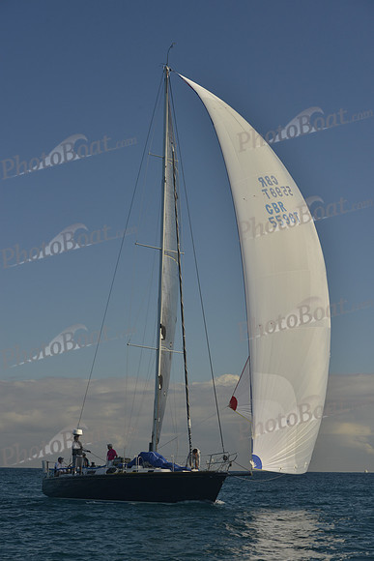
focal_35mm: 70
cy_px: 280
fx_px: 1090
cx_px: 187
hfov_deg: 19.5
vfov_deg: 28.8
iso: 200
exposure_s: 1/640
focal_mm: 70
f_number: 9
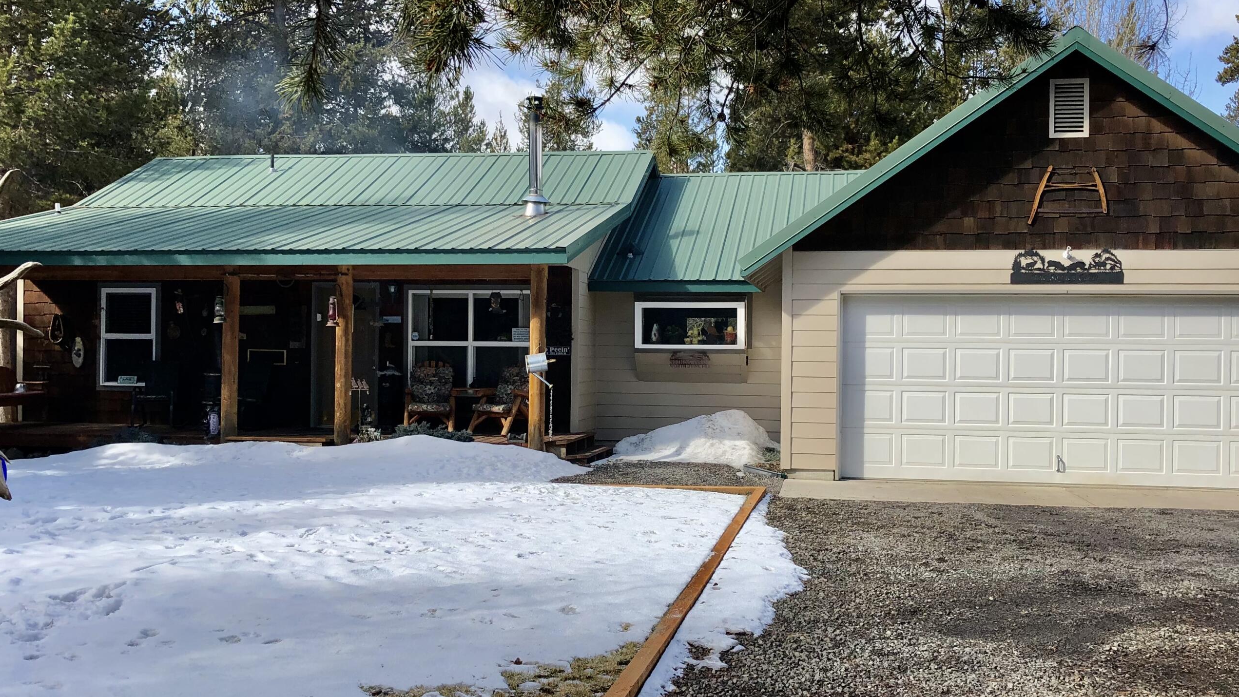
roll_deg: -0.1
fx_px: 1183
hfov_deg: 55.3
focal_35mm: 36
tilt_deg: +0.6
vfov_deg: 32.8
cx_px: 643
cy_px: 374
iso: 20
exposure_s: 1/906
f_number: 1.8
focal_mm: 4
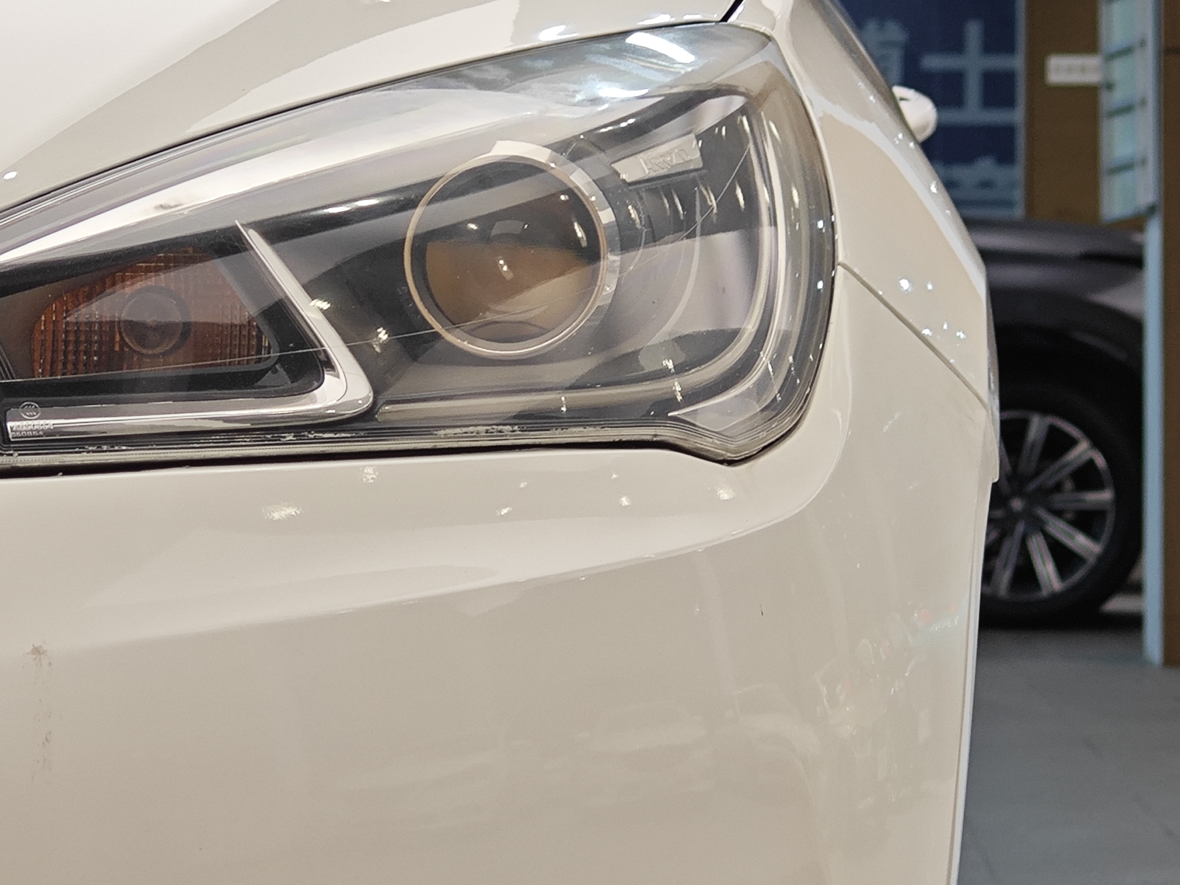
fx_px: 5931
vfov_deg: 8.5
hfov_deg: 11.4
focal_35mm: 174
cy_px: 408
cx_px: 525
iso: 64
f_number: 1.8
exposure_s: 1/100
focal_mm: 9.87
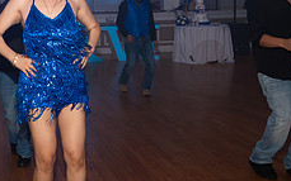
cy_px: 42
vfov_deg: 20.8
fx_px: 492
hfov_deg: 31.3
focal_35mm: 62
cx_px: 25
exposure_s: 1/80
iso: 800
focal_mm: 24
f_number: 3.5
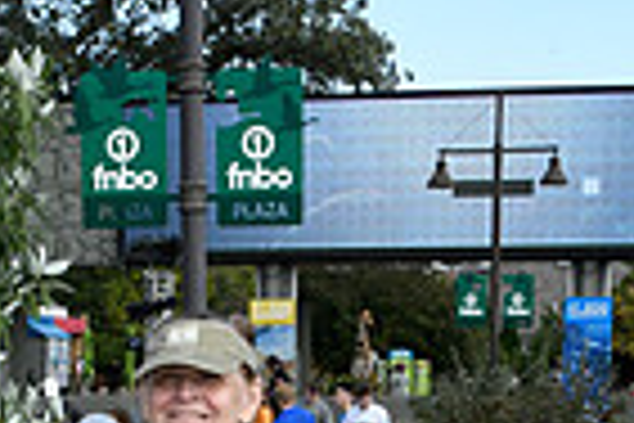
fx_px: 2096
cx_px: 126
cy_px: 848
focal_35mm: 119
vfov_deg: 10.6
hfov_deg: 17.1
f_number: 22
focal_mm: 29
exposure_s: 1/250
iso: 1600
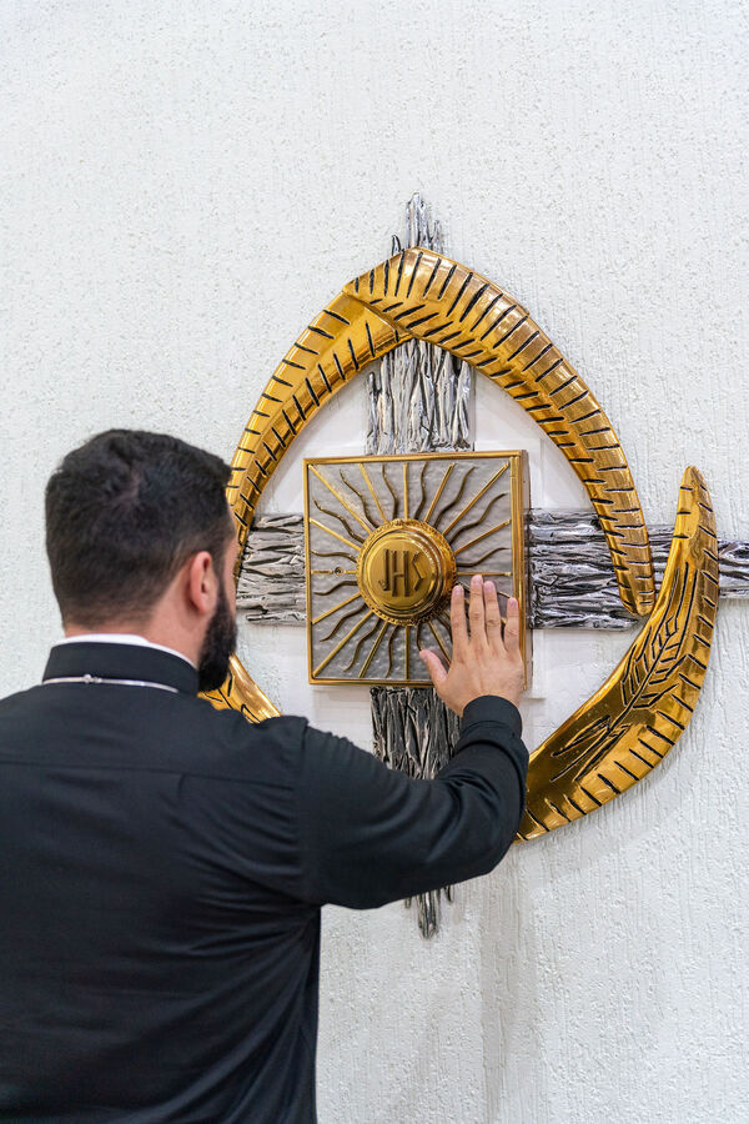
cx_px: 374
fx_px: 1367
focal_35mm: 44
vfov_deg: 44.7
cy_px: 562
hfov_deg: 30.6
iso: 1600
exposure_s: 1/125
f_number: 2.8
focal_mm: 43.8
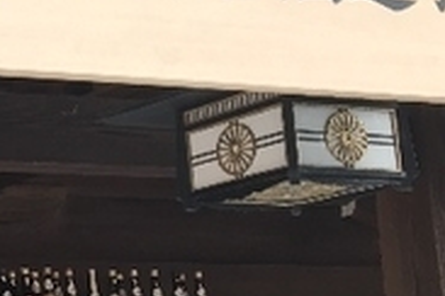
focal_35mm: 127
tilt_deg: +7.1
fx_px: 1570
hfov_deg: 14.0
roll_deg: +3.5
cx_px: -392
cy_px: 264
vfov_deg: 10.7
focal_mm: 3.99
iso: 25
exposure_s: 1/120
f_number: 1.8
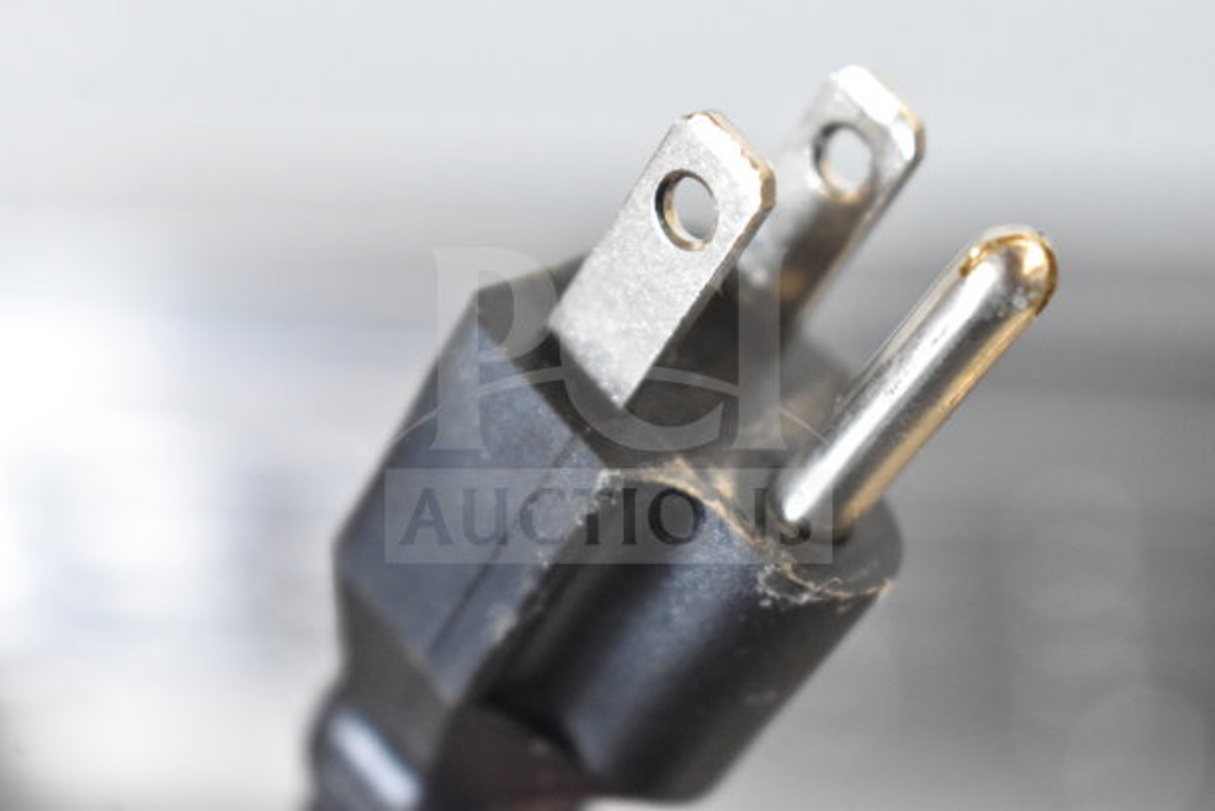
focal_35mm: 82
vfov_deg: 16.6
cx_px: 608
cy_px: 406
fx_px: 2785
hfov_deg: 24.6
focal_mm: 55
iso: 6400
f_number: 5.6
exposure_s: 1/125
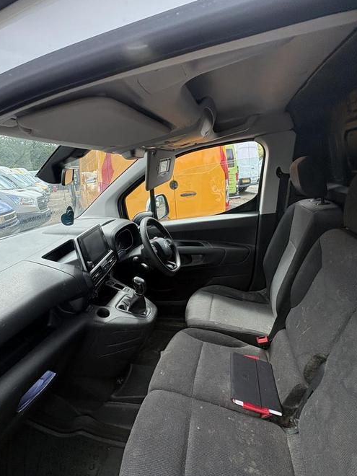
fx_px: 261
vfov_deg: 84.7
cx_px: 162
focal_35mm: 19
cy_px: 238
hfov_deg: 68.5
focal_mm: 2.22
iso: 50
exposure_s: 1/425
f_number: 2.2
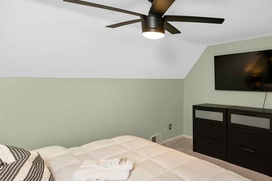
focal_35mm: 21
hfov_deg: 76.9
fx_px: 159
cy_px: 108
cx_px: 194
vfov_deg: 58.9
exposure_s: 1/60
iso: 400
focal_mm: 14
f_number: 4
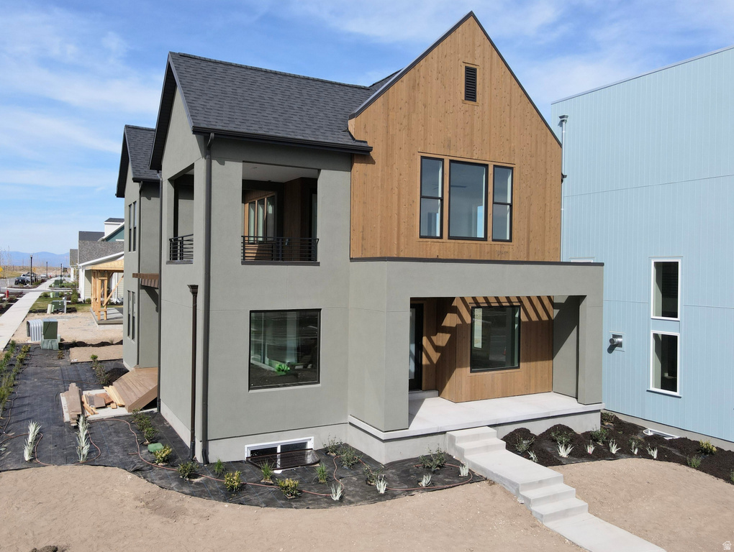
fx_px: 510
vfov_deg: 56.9
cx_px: 367
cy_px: 276
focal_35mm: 24
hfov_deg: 71.5
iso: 100
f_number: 2.8
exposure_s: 1/800
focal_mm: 4.5
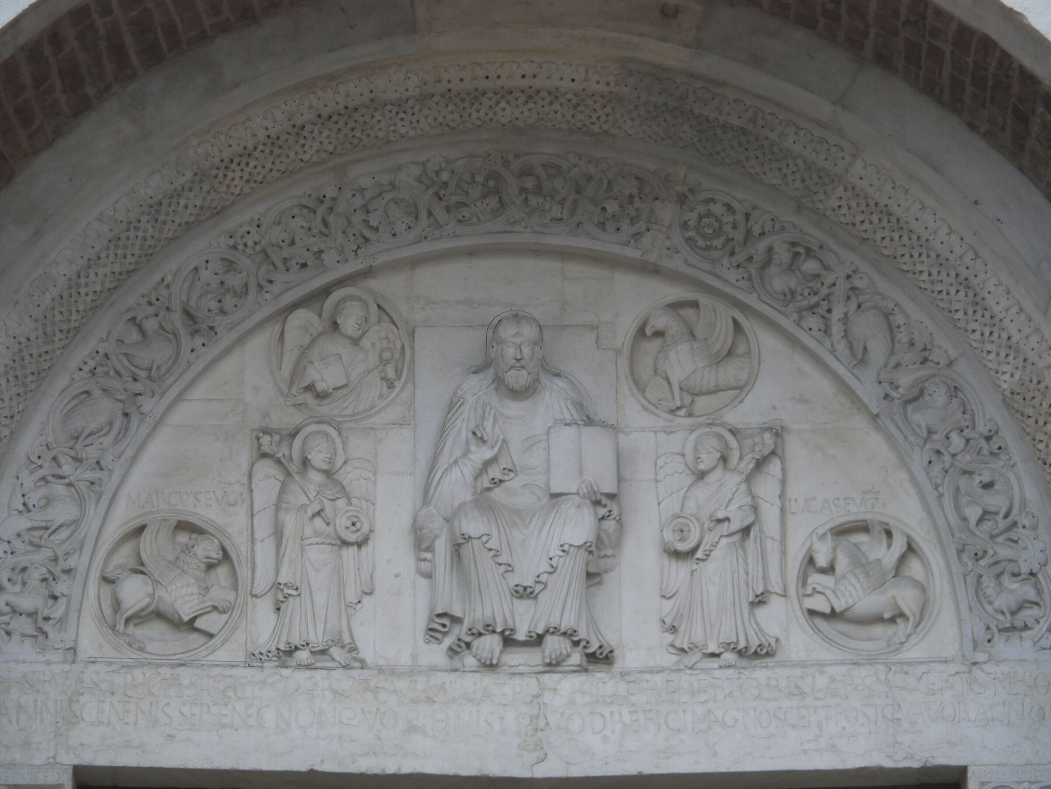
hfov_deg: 11.0
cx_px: 526
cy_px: 394
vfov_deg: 8.3
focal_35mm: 180
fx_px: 5467
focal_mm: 90
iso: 2000
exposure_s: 1/200
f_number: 5.5
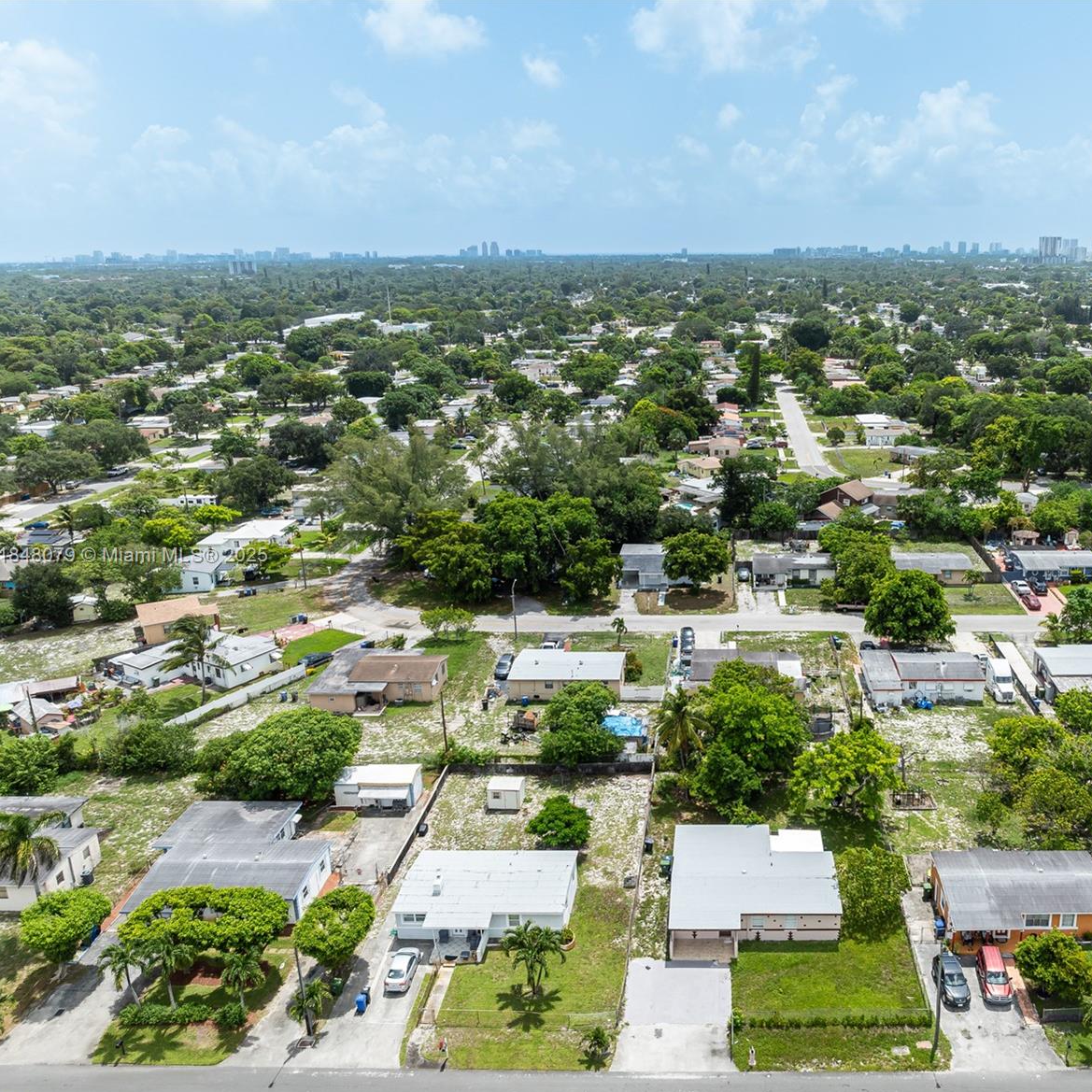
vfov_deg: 55.6
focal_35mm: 29
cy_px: 557
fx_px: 1035
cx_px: 716
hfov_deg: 54.6
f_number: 4.5
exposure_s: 1/200
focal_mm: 12.29
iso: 100
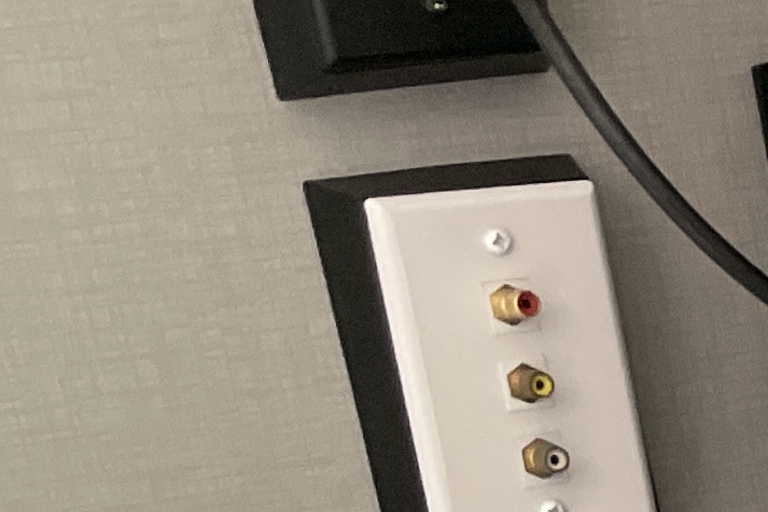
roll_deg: +4.1
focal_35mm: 153
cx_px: 2048
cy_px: 1089
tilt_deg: -17.5
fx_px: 3263
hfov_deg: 10.7
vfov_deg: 8.4
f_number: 1.6
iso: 125
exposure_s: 1/115
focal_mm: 4.2
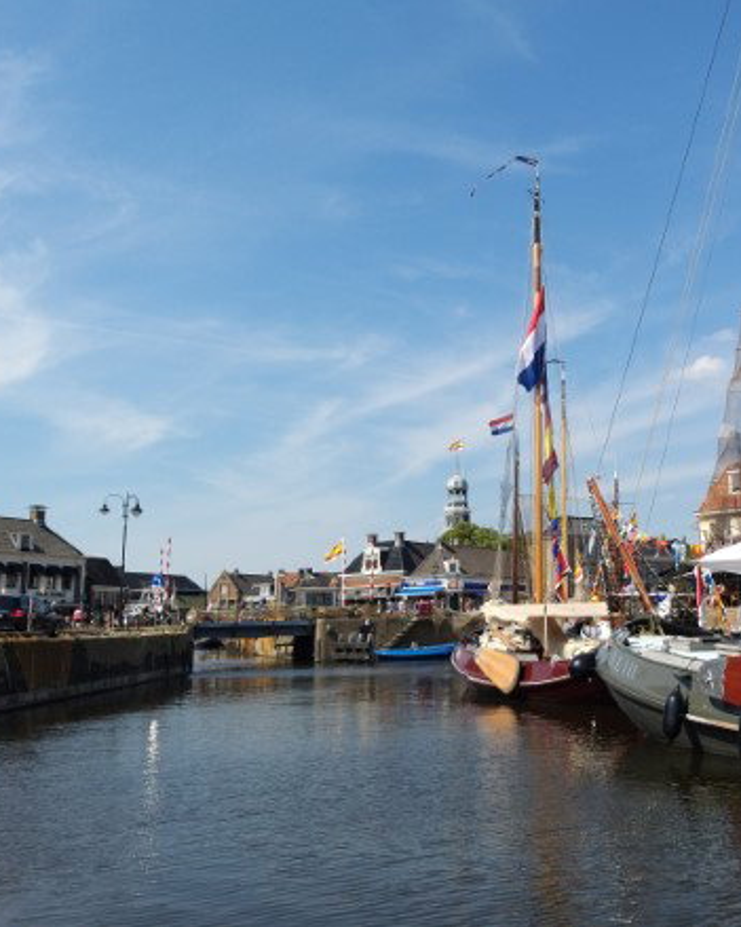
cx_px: 536
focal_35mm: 36
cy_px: 454
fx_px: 987
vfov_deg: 50.3
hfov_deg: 40.2
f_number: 1.7
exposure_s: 1/1361
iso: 50
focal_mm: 3.93
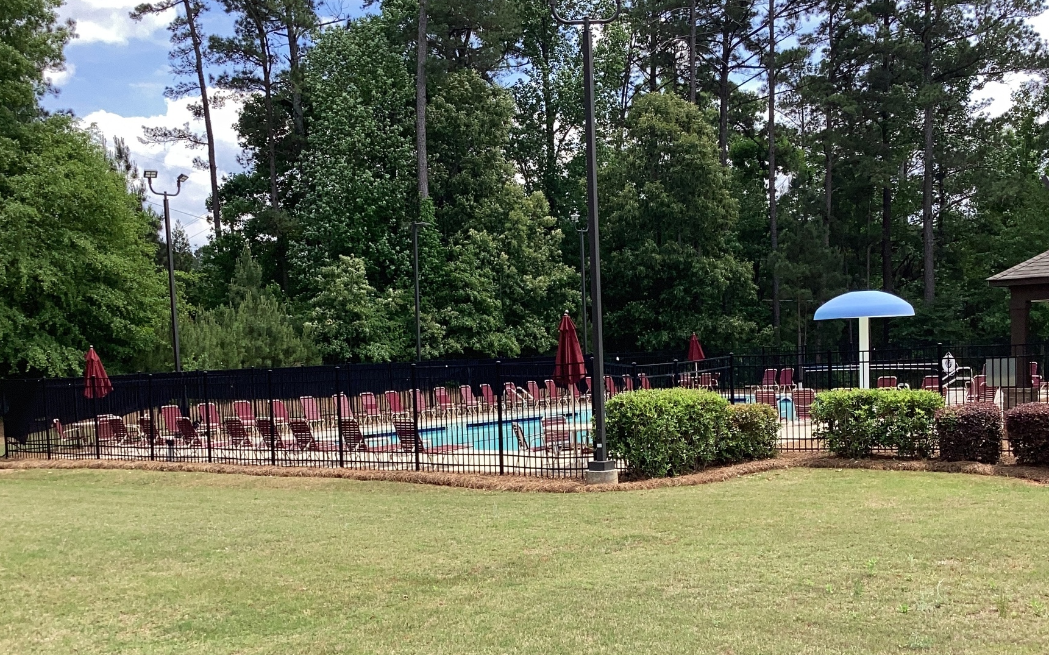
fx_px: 1258
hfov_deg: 45.3
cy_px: 433
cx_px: 525
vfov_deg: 29.0
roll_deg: +1.8
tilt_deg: -4.8
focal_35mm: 44
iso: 25
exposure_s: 1/673
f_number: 2.4
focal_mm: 3.3
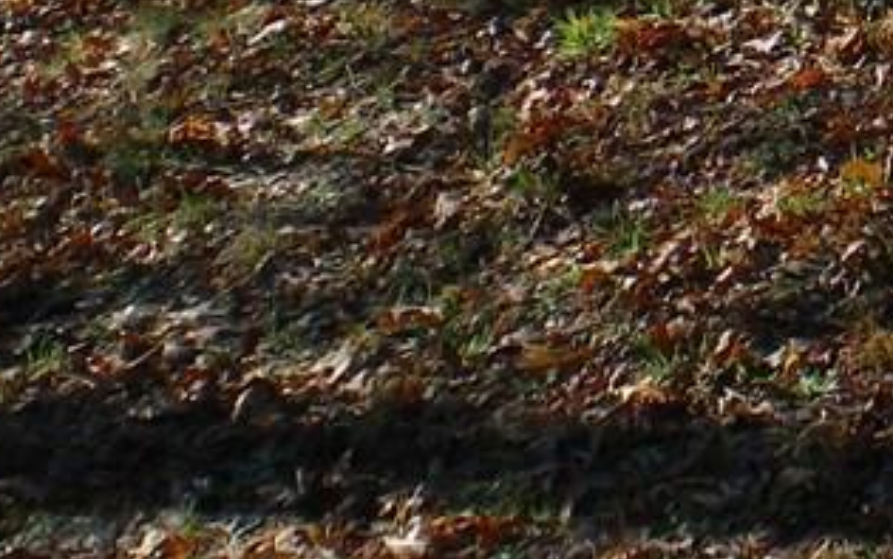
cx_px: 1318
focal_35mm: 131
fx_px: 3189
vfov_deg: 9.4
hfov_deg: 14.9
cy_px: -528
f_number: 4.6
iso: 64
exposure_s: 1/125
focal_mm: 6.3
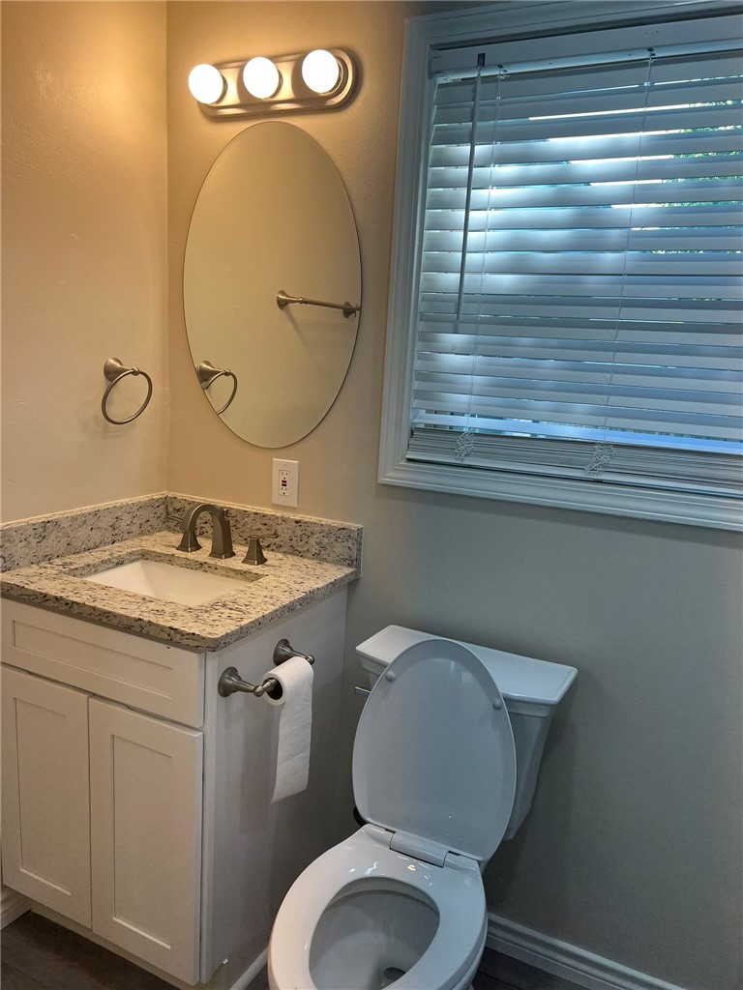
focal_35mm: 26
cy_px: 495
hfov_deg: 53.1
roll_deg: -3.0
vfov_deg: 67.3
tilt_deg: -9.9
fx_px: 744
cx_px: 372
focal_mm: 5.7
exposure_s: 1/165
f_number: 1.5
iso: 50
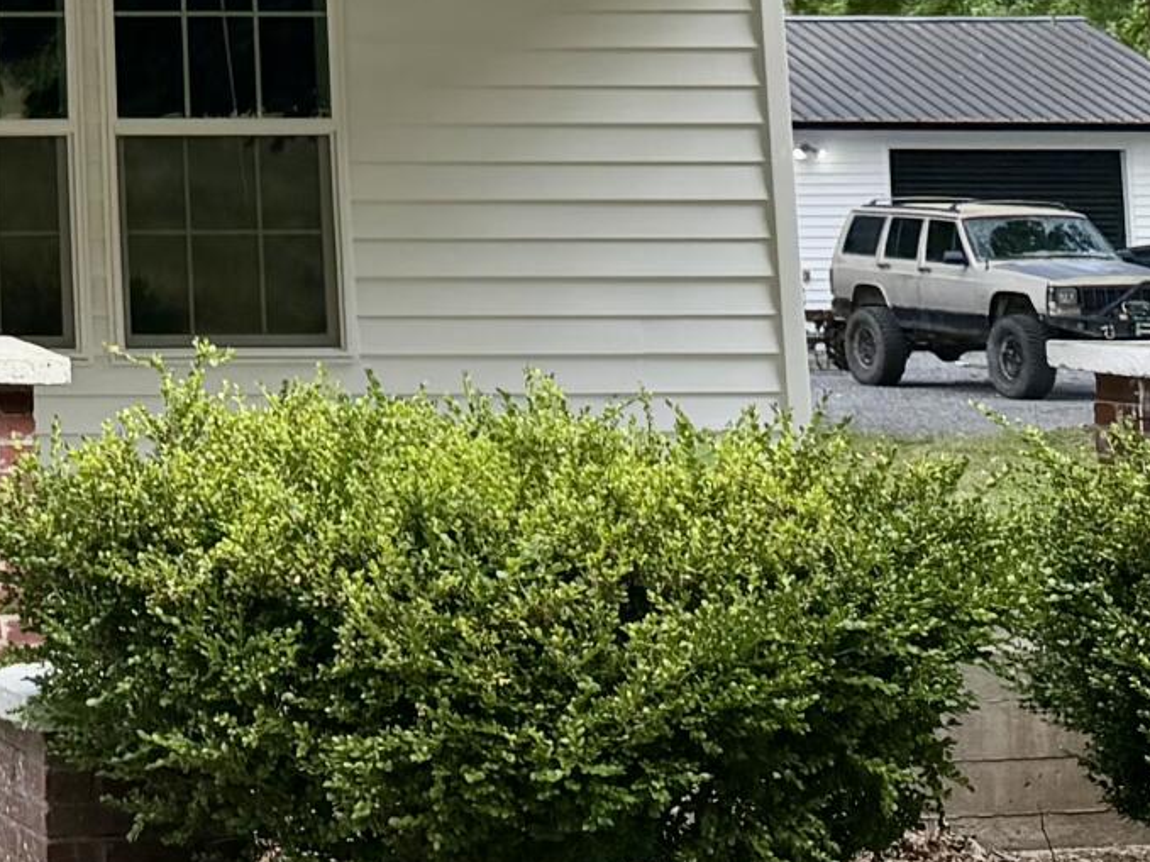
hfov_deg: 16.9
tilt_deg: +7.5
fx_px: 3521
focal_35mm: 106
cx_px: -556
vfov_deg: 13.4
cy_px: -327
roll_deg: +0.8
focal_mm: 6.76
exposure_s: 1/1901
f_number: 1.78
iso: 100
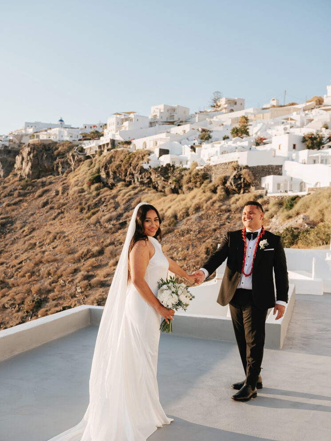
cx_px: 163
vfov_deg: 47.8
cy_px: 248
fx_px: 497
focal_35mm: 39
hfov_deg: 36.8
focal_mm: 35
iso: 100
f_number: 4
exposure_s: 1/400
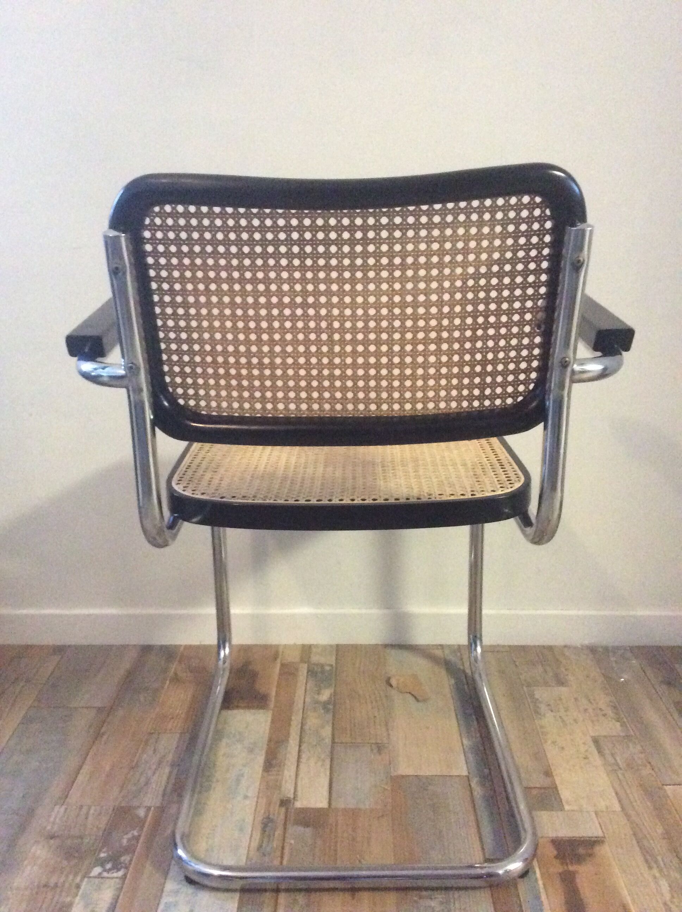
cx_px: 341
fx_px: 843
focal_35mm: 32
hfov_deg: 44.1
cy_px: 456
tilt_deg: -16.3
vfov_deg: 56.9
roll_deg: +0.8
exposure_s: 1/17
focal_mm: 3.3
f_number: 2.4
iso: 500
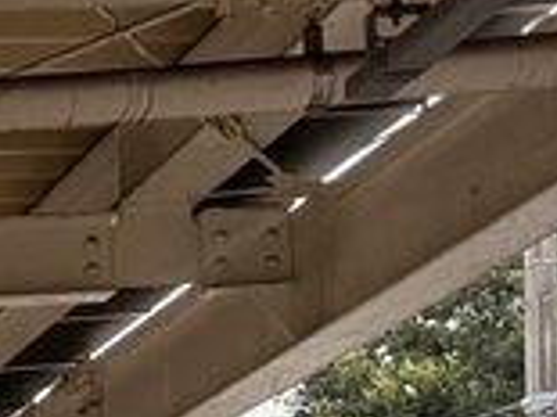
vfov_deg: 7.2
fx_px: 2991
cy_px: 1204
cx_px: -1010
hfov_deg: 9.0
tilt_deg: -0.2
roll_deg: +1.8
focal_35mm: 186
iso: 100
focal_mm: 6.76
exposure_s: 1/1075
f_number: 1.78
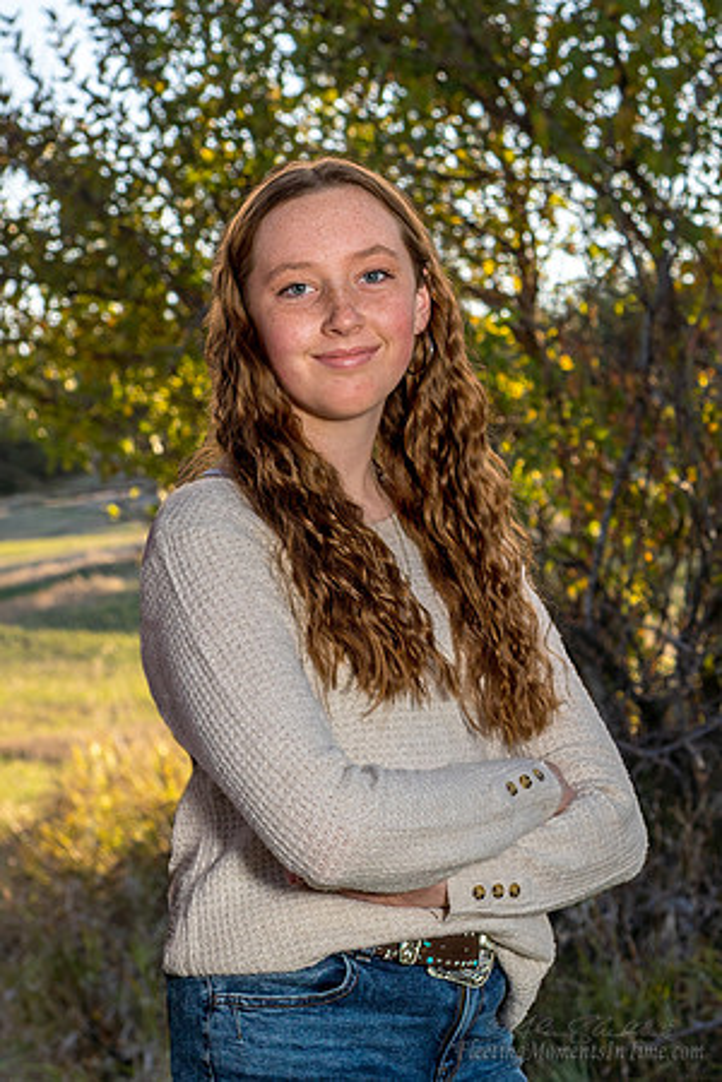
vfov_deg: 48.5
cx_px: 361
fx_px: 1203
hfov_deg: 33.4
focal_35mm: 40
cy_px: 541
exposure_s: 1/250
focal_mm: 40
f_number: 5.6
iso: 100
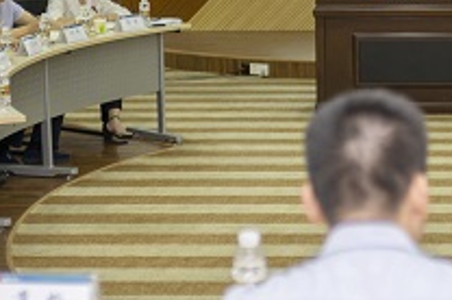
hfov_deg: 17.1
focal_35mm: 118
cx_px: 422
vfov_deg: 11.6
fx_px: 1479
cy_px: 148
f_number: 1.8
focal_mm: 35
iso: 64
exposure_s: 1/100
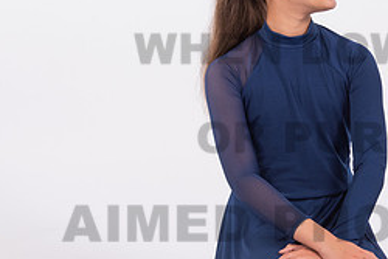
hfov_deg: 7.2
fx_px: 3063
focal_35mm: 284
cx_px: 393
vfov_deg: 4.8
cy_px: 60
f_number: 11
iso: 320
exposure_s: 1/160
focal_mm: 110
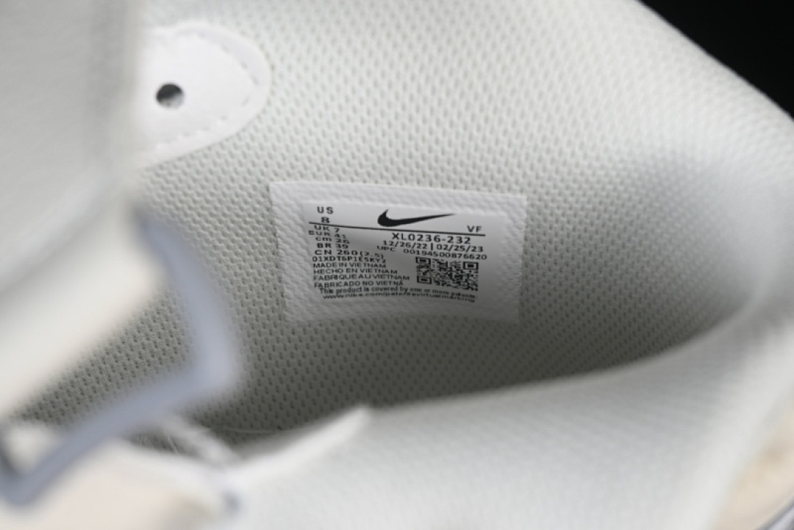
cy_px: 265
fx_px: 1654
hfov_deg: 27.0
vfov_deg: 18.2
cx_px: 397
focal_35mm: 75
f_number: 7.1
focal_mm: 50
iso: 160
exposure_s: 1/80
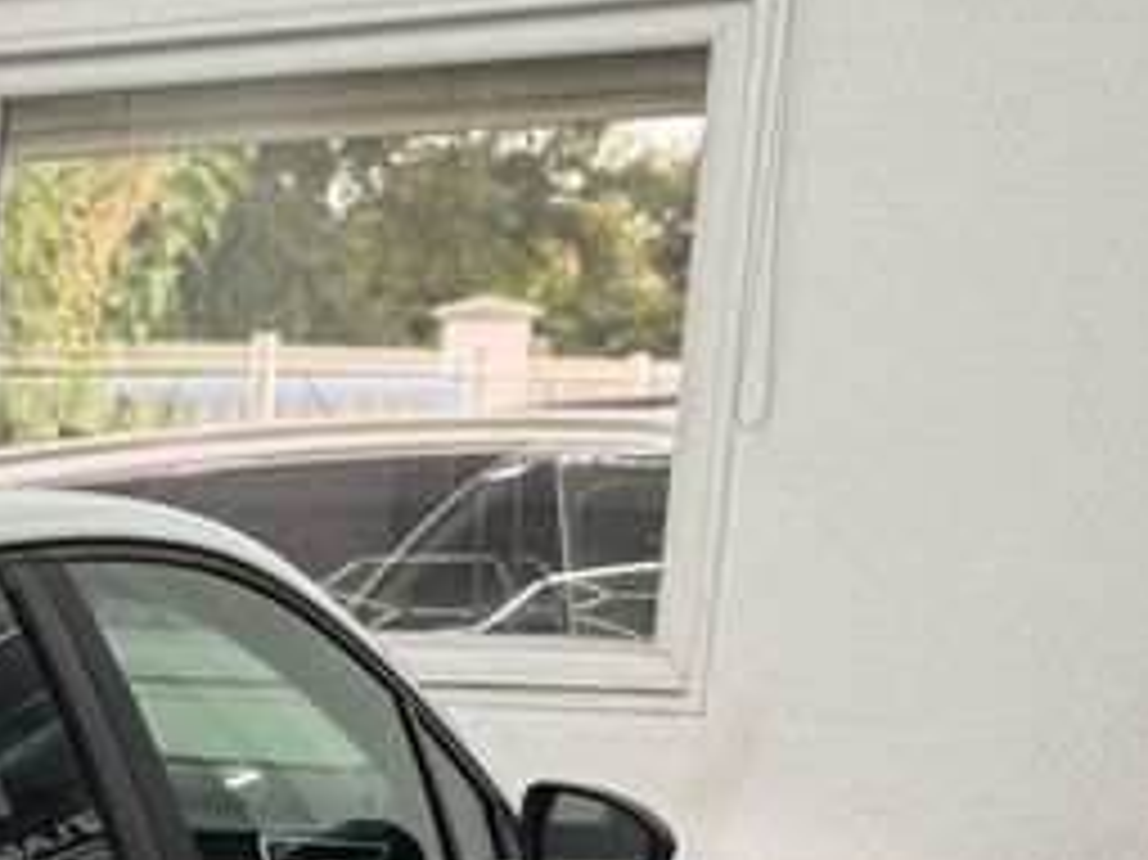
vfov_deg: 14.9
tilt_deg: -13.9
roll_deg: +1.2
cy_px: 1171
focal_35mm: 94
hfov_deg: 17.7
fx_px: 3116
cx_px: -788
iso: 100
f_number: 1.78
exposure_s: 1/101
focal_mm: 6.76
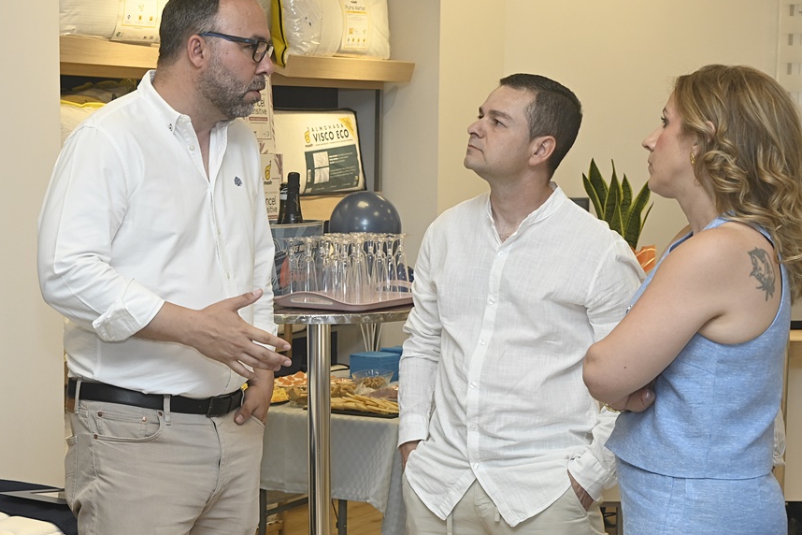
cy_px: 383
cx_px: 189
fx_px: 1715
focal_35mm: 77
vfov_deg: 17.6
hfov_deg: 26.0
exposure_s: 1/60
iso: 640
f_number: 9
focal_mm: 43
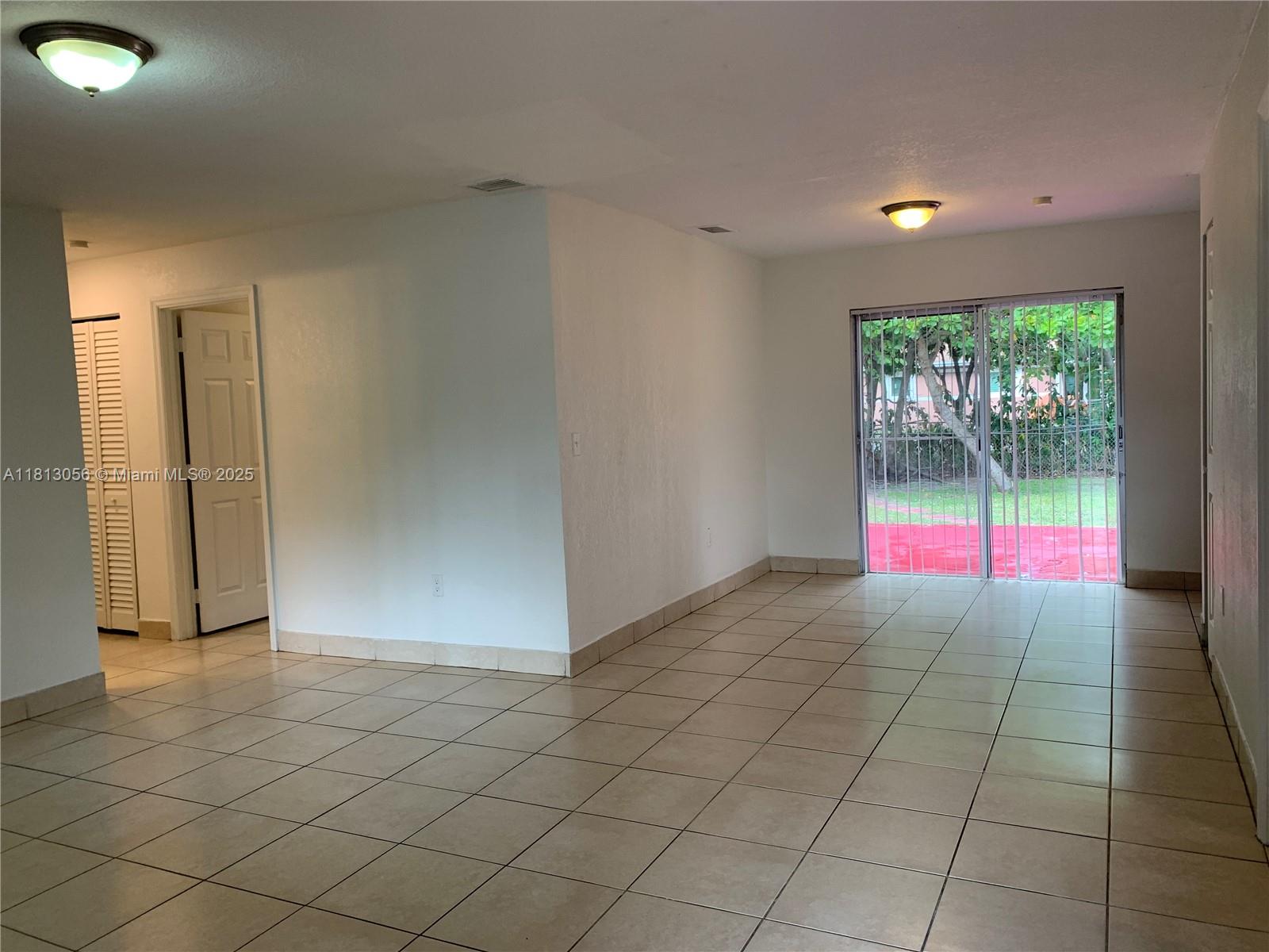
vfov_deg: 53.1
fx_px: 953
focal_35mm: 26
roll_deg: +2.4
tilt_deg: -3.6
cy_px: 476
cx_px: 634
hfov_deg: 67.3
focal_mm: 4.25
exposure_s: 1/60
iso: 64
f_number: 1.8
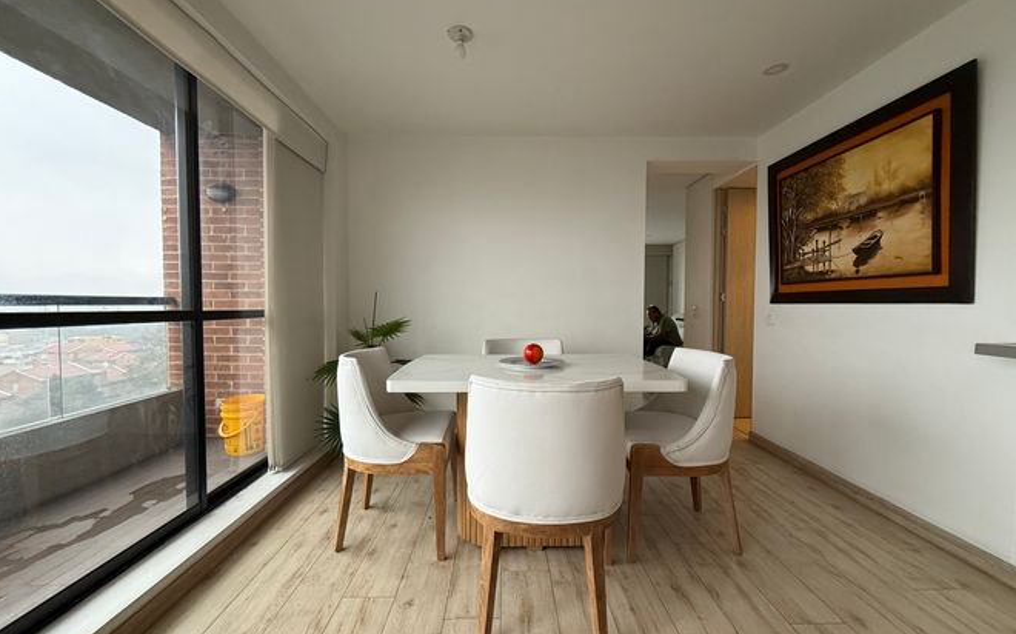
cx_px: 507
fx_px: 415
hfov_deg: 101.5
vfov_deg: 74.7
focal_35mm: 15
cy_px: 320
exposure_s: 1/99
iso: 320
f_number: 2.2
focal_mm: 2.22
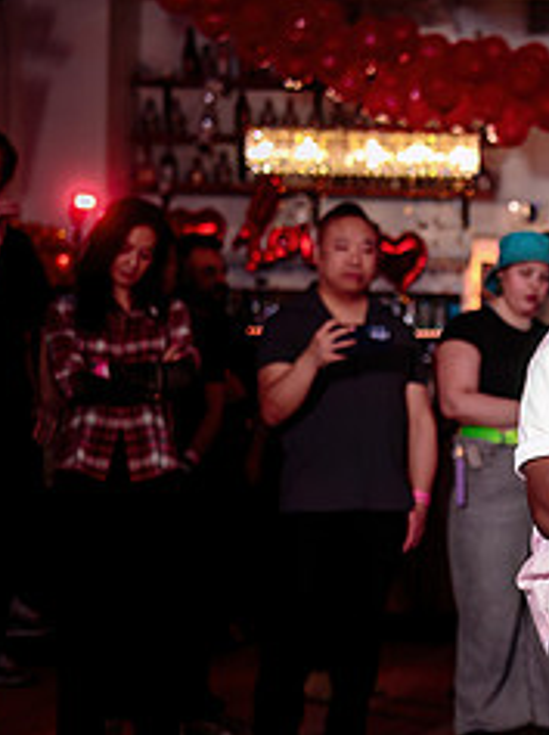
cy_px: 592
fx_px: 2778
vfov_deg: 15.0
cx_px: 843
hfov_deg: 10.8
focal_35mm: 131
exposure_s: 1/160
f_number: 2.8
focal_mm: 48
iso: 500
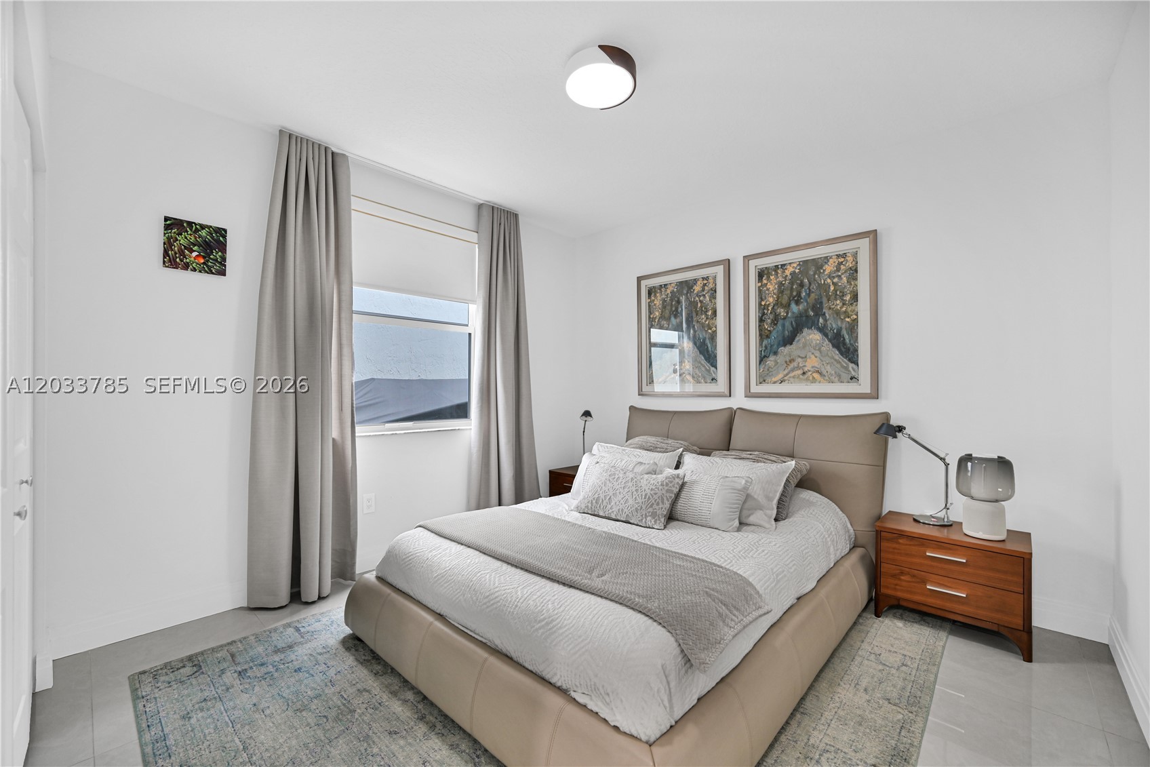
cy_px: 384
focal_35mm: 14
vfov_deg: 81.2
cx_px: 575
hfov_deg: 104.2
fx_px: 447
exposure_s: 1/15
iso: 360
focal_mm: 14
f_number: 4
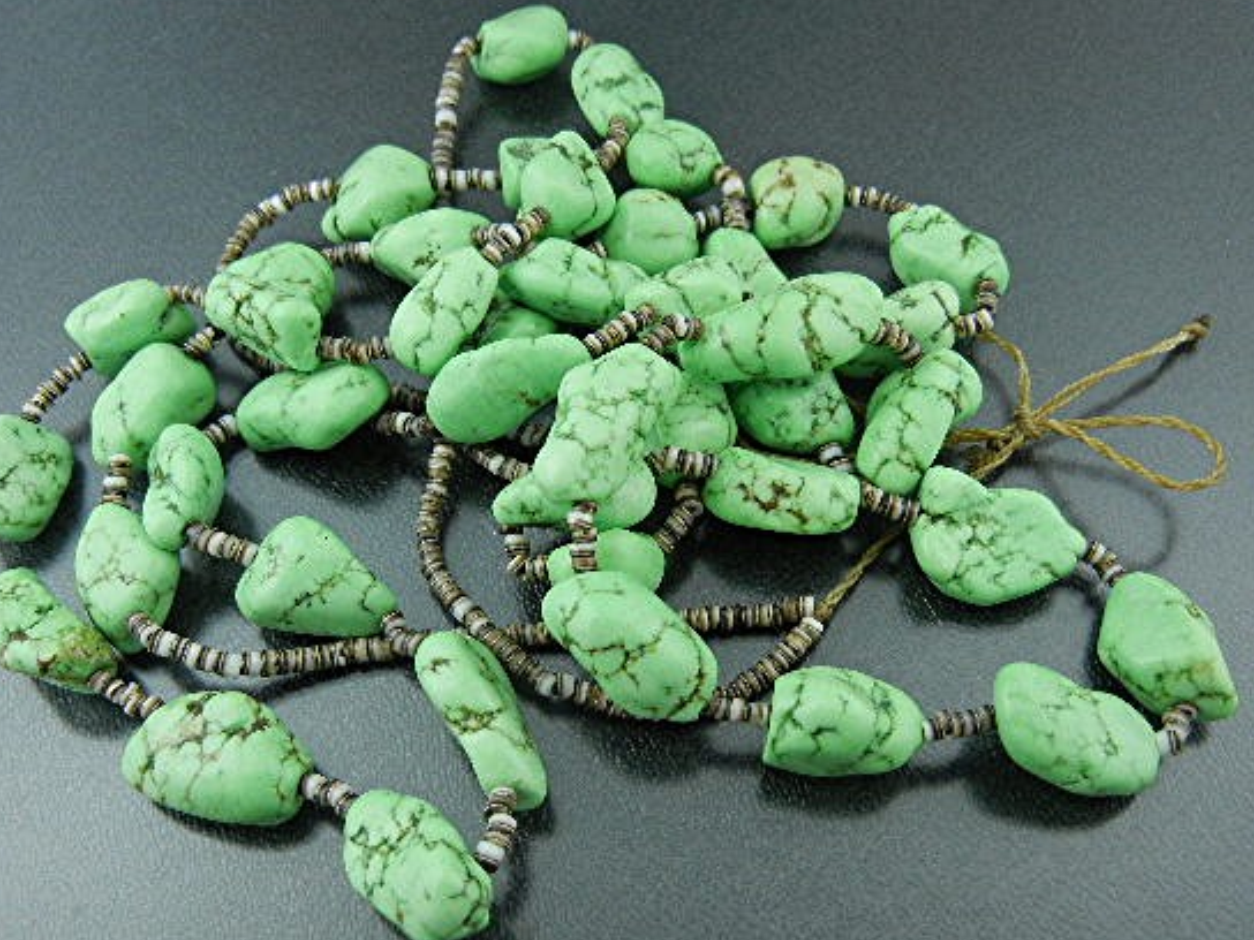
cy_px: 516
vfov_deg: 35.9
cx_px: 627
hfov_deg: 46.8
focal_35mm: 40
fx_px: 1449
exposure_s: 1/34.1
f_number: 3.6
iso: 400
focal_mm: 6.2
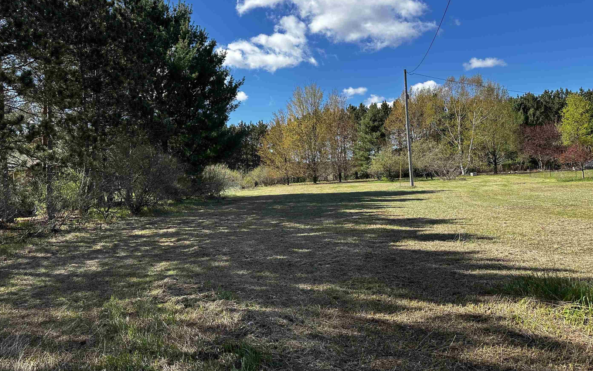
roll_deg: +3.5
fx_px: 452
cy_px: 178
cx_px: 272
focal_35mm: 28
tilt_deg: -1.0
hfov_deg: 66.4
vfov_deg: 44.5
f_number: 1.78
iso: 80
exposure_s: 1/2252
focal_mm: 6.86
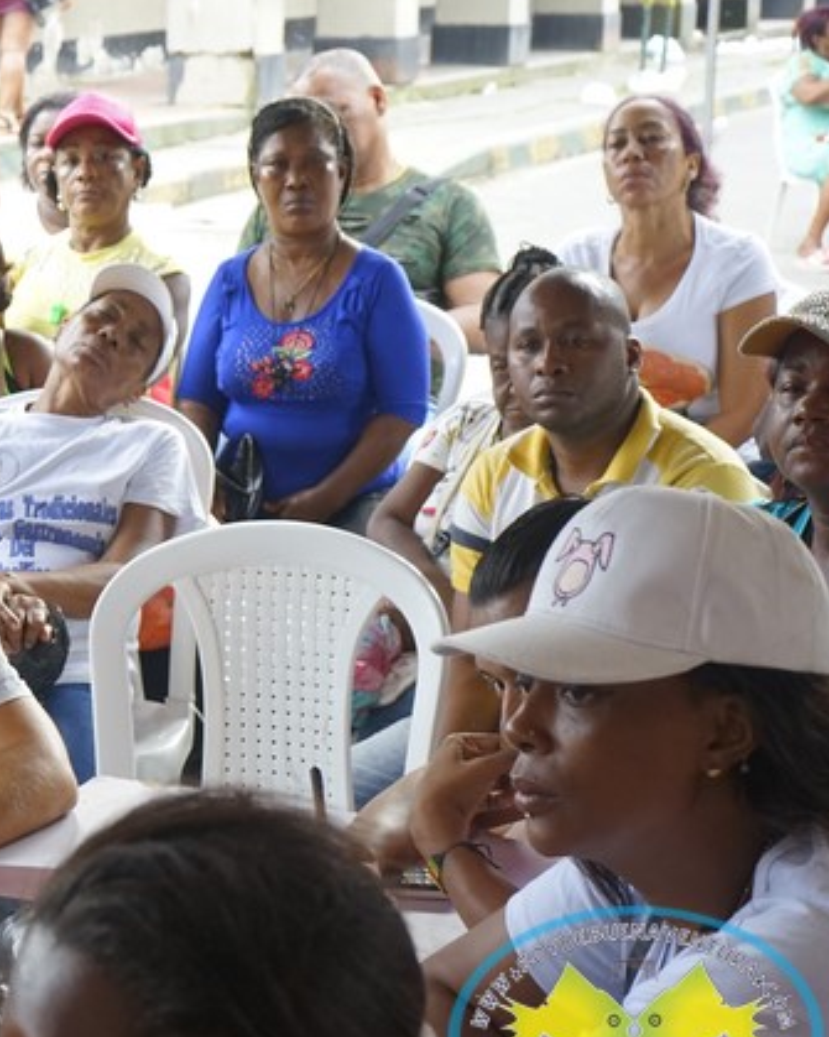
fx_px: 2362
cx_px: -158
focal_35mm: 77
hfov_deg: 18.8
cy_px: 518
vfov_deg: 24.8
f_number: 5.6
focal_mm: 43
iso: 1600
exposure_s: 1/60
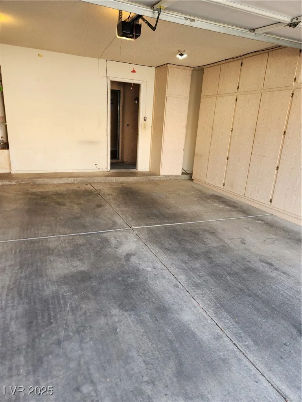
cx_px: 151
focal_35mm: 23
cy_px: 201
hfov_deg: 58.9
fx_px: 268
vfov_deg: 73.9
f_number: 1.8
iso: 40
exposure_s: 1/180
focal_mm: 5.4
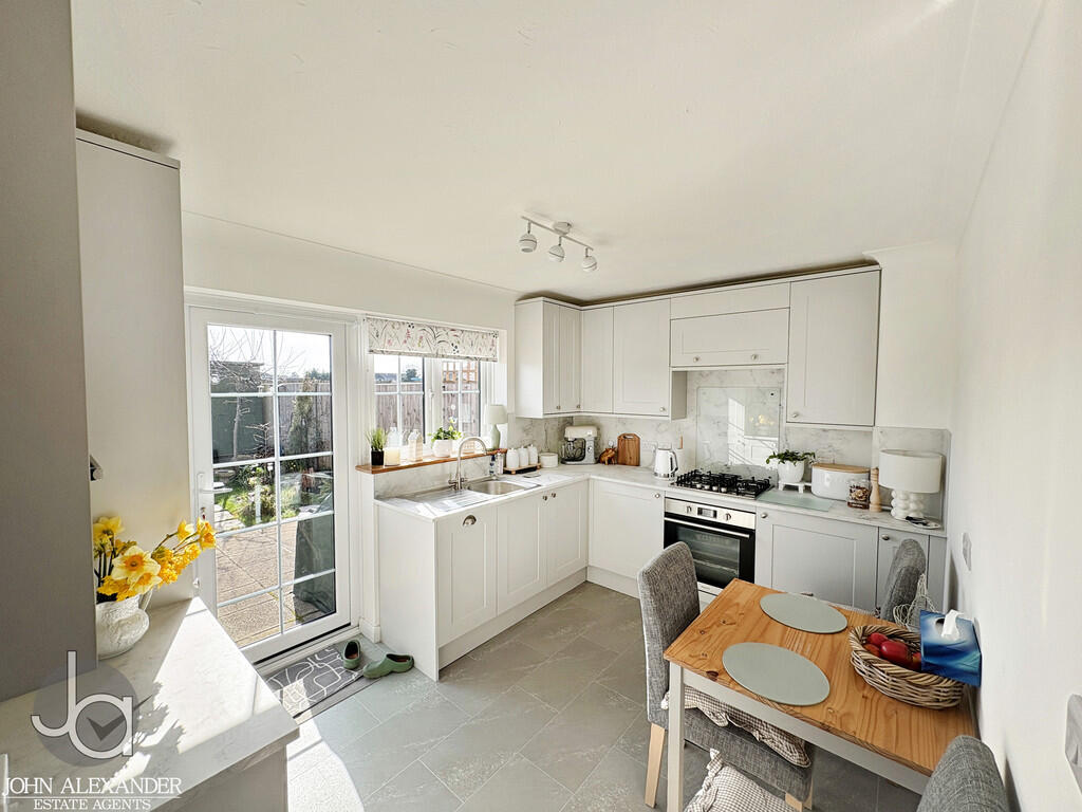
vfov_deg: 85.7
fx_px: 438
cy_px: 406
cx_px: 541
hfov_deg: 102.1
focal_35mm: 14
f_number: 2.2
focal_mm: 2.22
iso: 64
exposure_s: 1/338
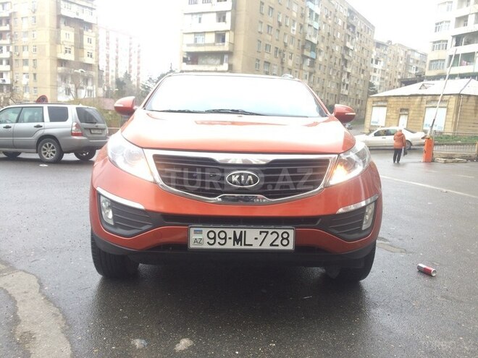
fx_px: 400
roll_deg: -3.1
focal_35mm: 29
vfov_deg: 48.2
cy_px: 179
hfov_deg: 61.7
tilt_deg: -8.9
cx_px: 239
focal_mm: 4.15
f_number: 2.2
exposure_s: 1/127
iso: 32
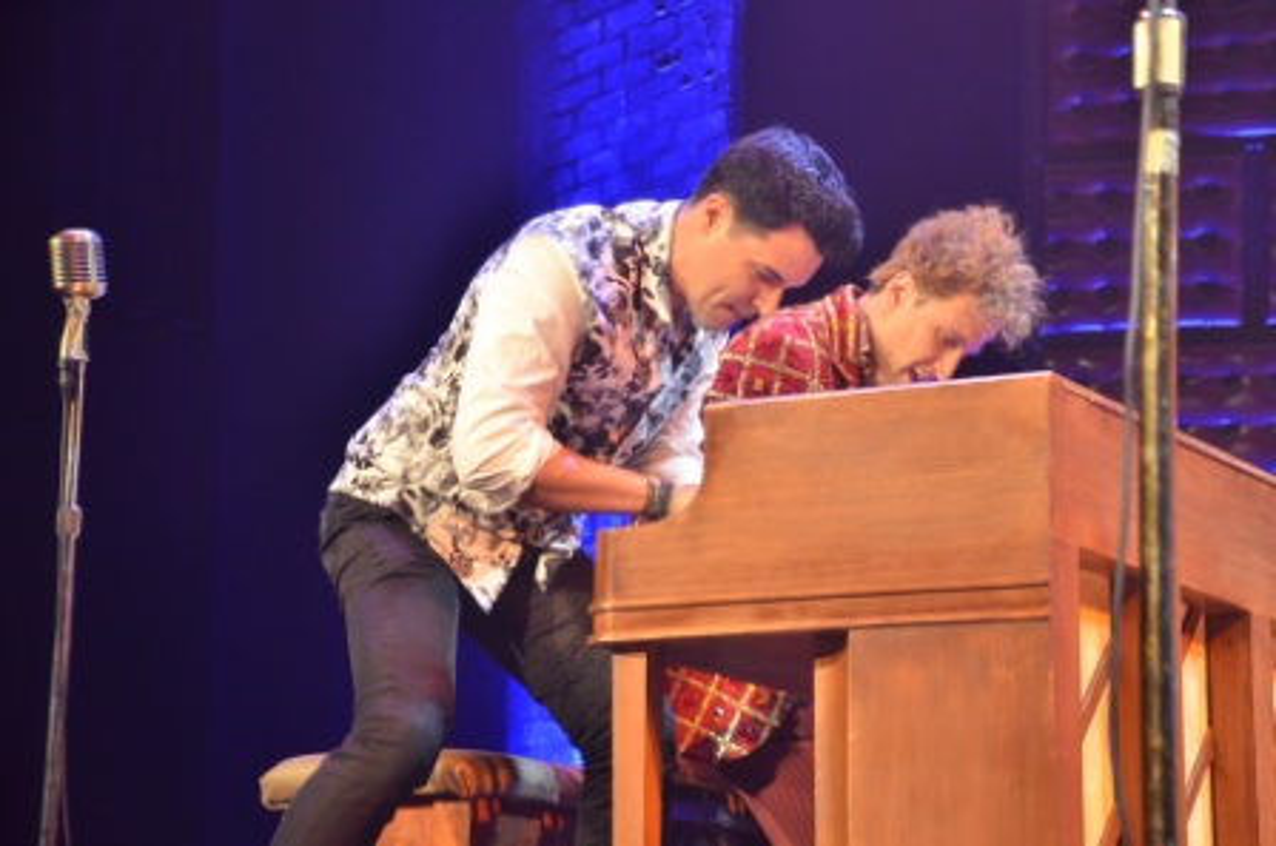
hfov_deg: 19.5
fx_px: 3715
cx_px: 638
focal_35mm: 105
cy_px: 423
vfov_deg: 13.0
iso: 1000
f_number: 5.3
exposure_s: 1/60
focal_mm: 70
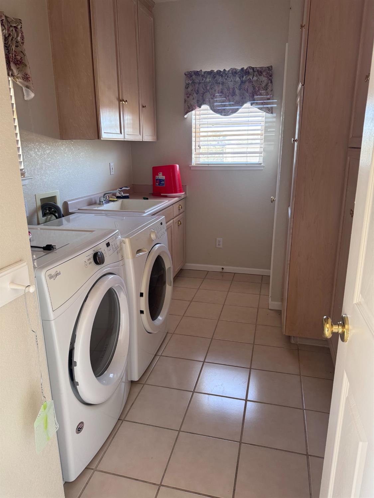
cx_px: 187
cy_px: 249
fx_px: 346
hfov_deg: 56.8
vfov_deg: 71.6
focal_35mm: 24
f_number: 1.78
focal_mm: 6.76
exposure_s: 1/71
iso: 200
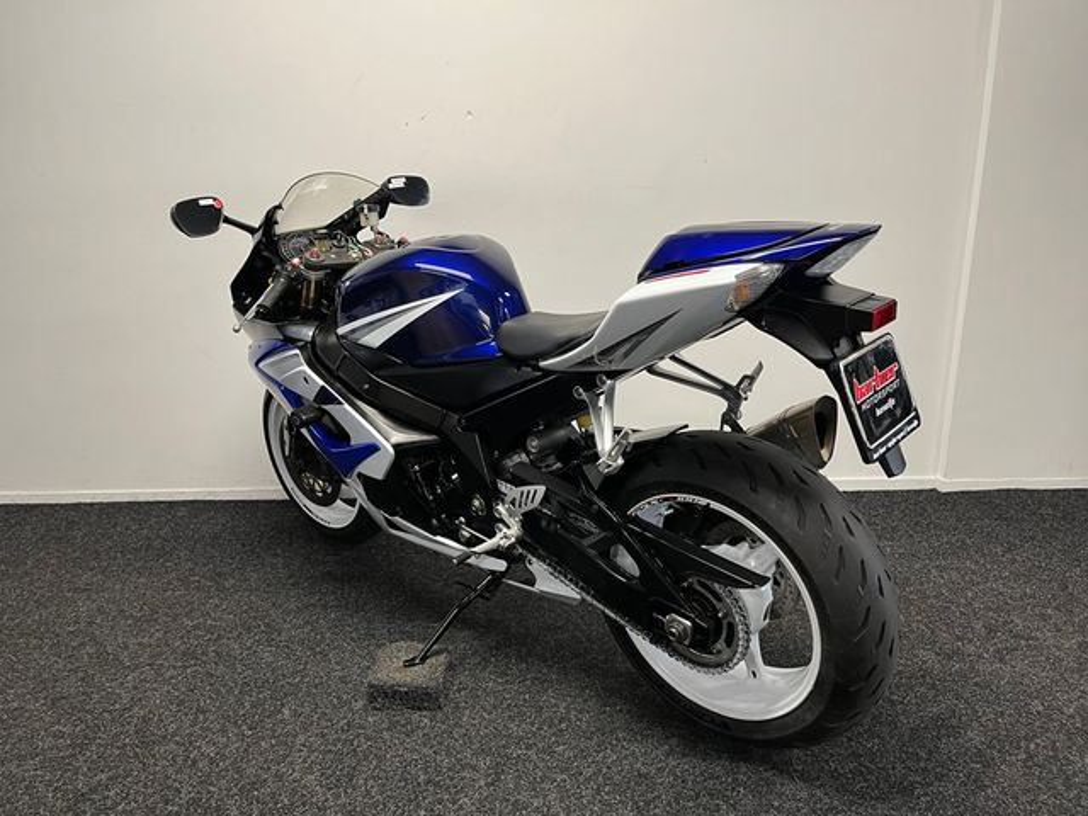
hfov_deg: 67.3
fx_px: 817
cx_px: 544
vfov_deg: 53.1
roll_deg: +1.5
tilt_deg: -15.8
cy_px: 408
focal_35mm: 26
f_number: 1.6
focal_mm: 5.1
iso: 100
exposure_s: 1/50
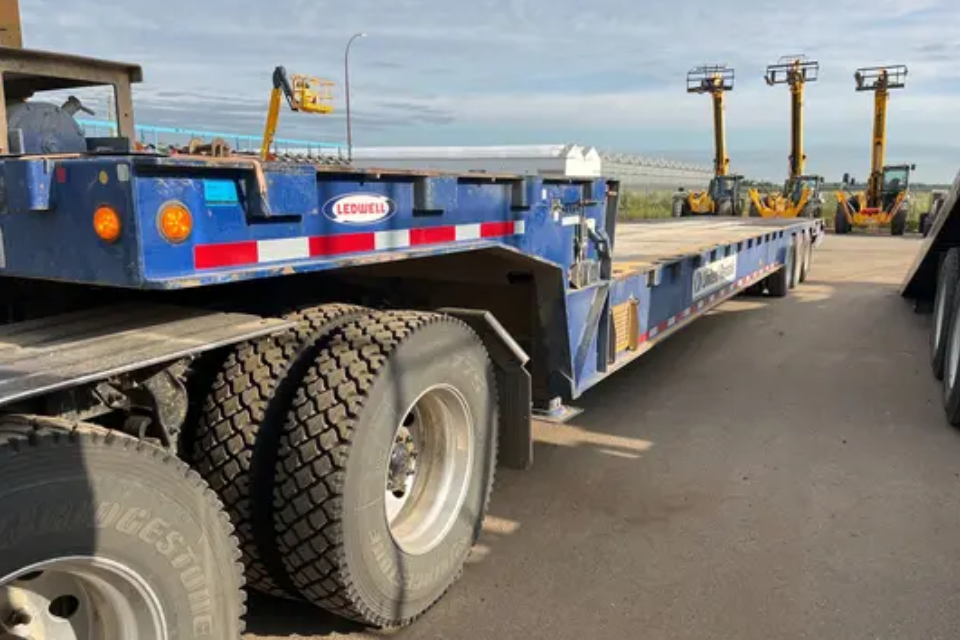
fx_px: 747
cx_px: 490
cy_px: 346
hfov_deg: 65.5
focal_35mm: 28
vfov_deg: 46.4
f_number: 1.6
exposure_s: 1/1890
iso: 50
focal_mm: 5.1
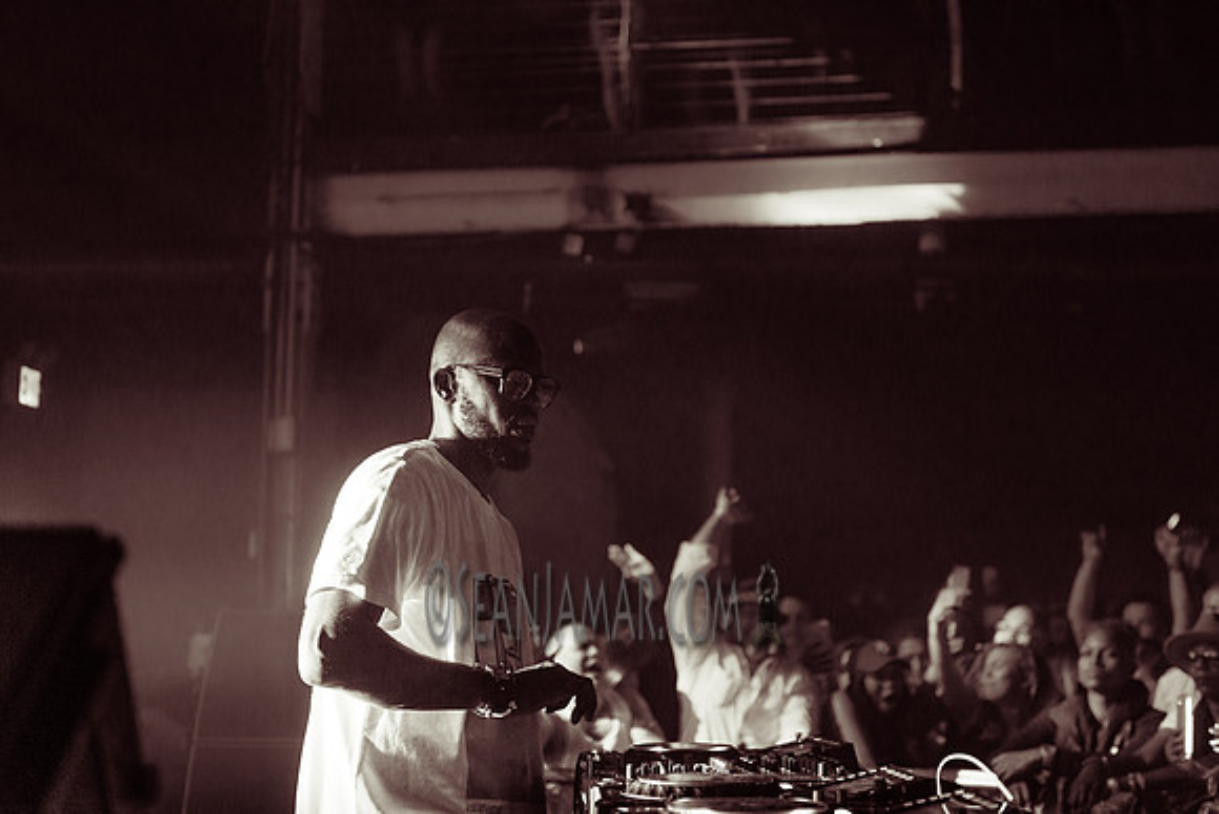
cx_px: 610
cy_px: 407
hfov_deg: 41.1
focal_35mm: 48
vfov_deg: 28.1
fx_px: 1626
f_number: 2.8
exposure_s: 1/500
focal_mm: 48
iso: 4000
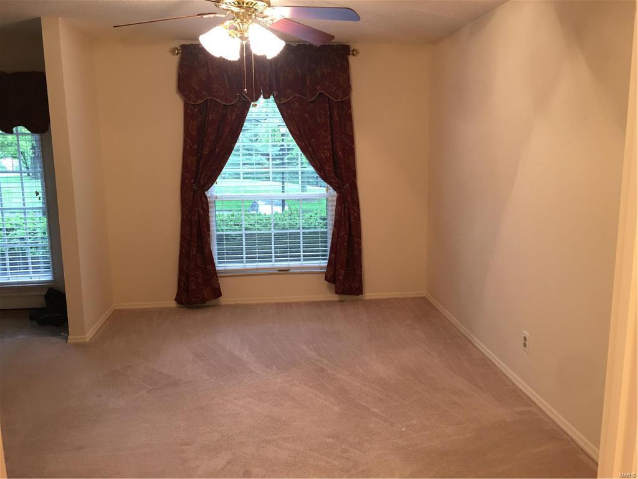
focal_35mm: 29
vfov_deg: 48.2
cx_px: 319
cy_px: 240
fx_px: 534
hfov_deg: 61.7
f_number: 2.2
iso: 40
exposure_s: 1/15
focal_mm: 4.15
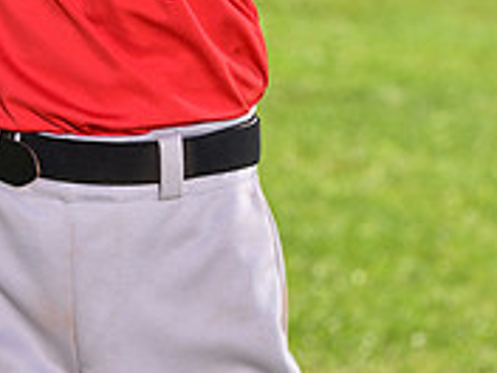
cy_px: -223
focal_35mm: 349
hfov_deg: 5.7
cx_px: 47
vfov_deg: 4.2
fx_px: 5011
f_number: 5.6
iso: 100
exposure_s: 1/250
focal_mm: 110
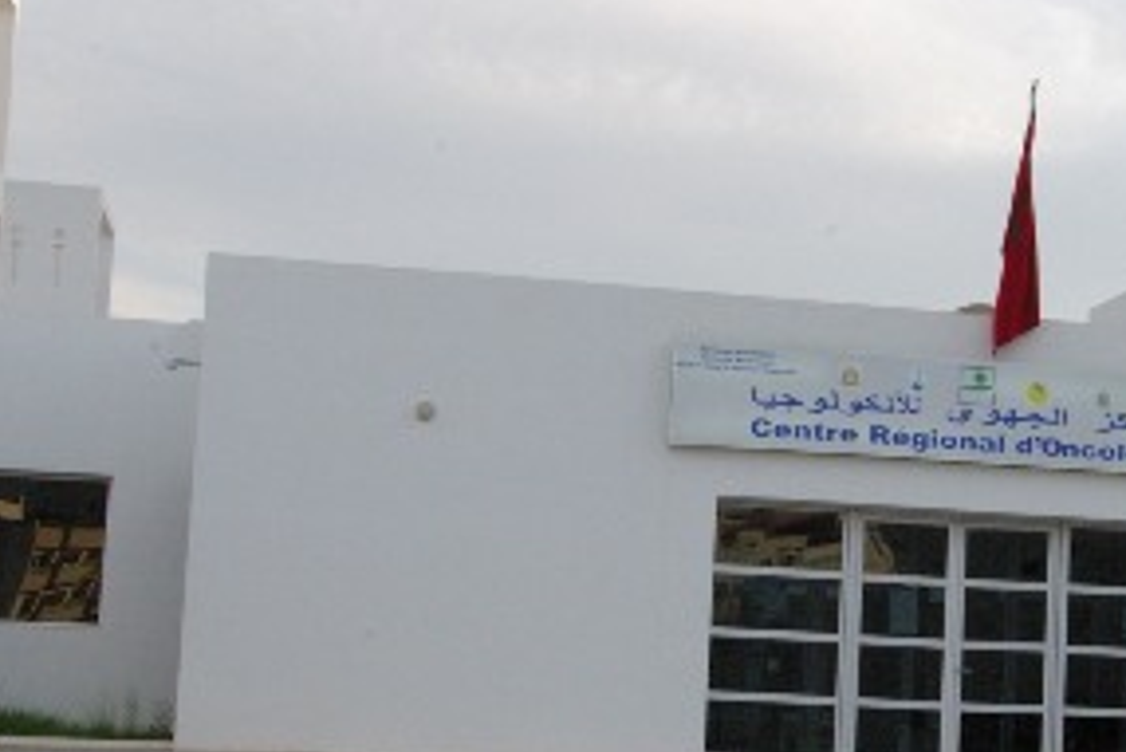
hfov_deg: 25.7
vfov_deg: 17.7
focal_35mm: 77
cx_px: 959
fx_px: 2409
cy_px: 472
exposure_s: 1/180
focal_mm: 28
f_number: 22
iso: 1600
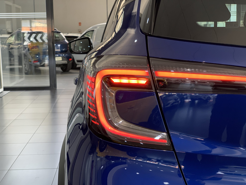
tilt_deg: -8.8
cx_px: 123
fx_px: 370
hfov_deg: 36.8
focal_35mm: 52
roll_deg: +1.1
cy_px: 92
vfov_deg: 28.0
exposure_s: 1/100
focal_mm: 6
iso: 100
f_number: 2.4
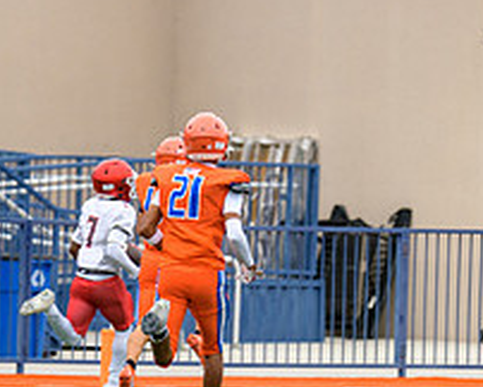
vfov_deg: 2.6
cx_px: 328
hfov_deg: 3.3
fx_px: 8471
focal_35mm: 592
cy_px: 223
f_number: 2.8
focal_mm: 220
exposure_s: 1/1000
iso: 720
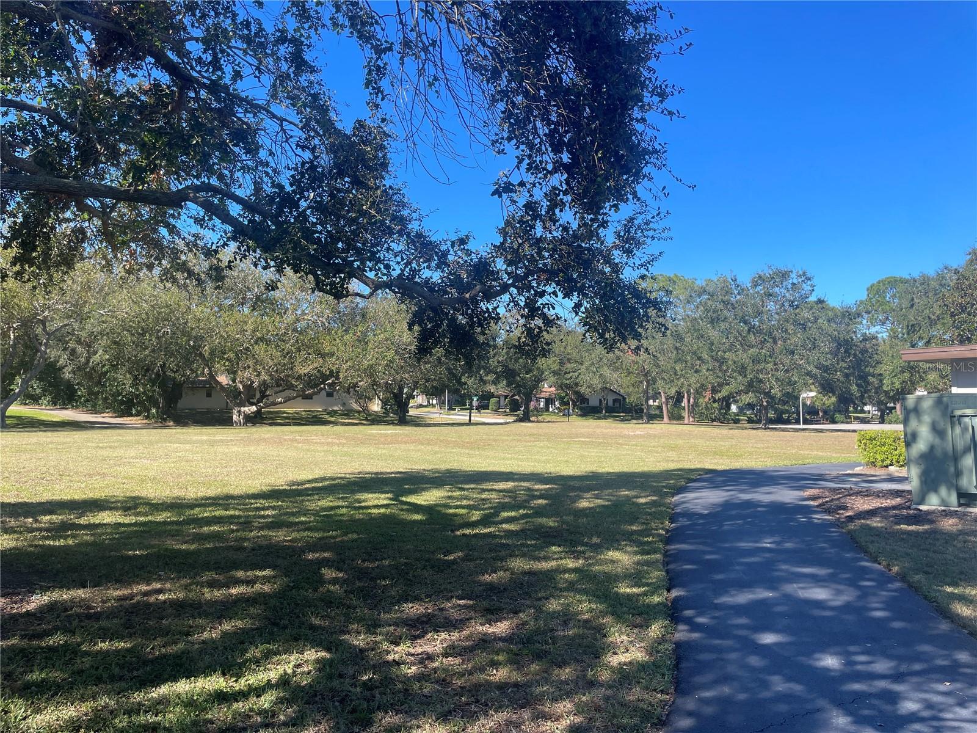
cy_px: 366
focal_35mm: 26
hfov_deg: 67.3
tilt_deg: +6.1
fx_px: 734
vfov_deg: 53.1
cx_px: 488
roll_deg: +0.6
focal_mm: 4.2
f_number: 1.6
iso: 32
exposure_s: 1/1383
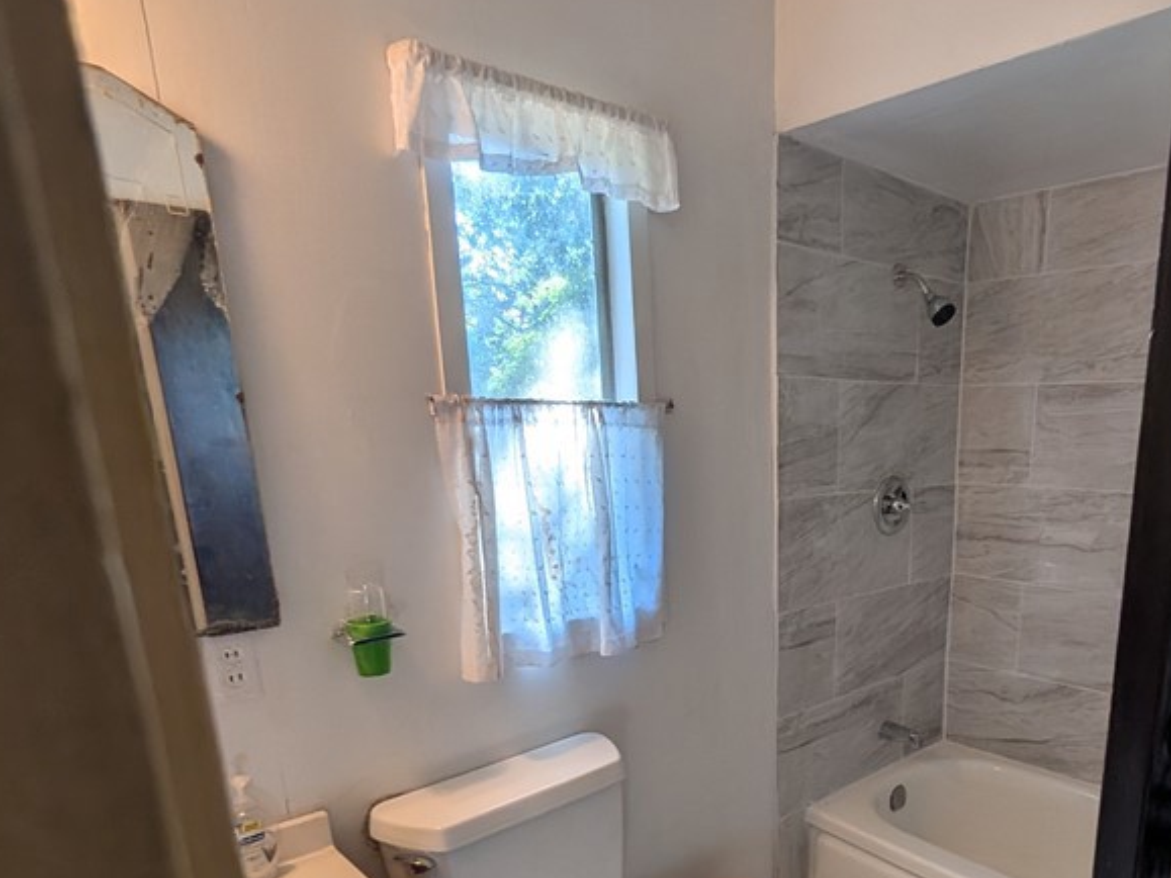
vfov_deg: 56.2
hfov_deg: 71.7
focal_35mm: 23
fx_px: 778
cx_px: 781
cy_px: 651
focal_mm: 1.54
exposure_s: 1/60
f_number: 2.2
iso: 73
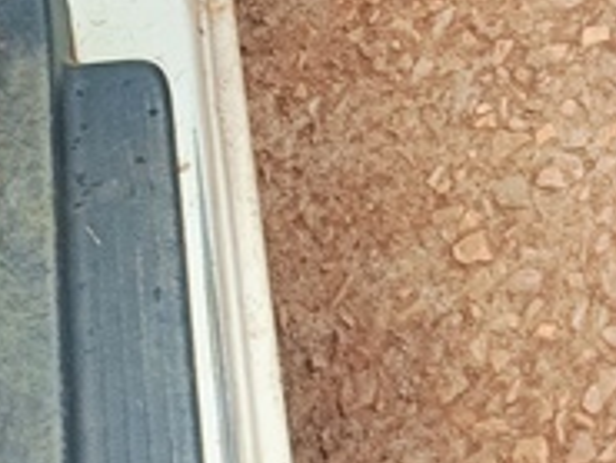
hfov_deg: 17.2
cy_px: -470
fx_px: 1923
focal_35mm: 108
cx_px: 779
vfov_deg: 12.1
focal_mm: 4.7
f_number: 1.7
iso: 281
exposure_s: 1/99.9
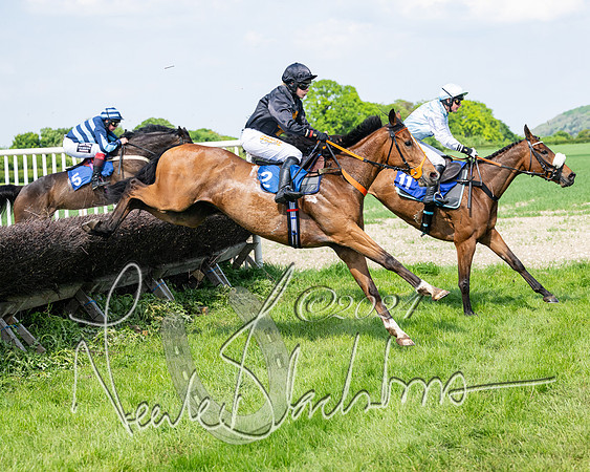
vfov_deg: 18.8
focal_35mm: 82
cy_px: 236
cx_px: 295
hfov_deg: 23.4
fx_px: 1427
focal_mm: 70
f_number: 4
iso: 400
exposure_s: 1/3200
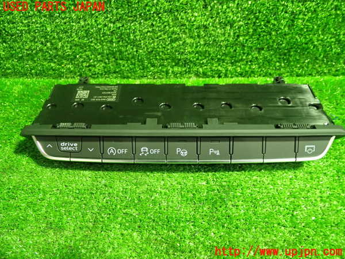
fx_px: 299
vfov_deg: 46.8
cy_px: 130
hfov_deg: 60.0
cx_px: 172
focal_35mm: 30
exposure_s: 1/30
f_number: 2.3
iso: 800
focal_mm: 5.4
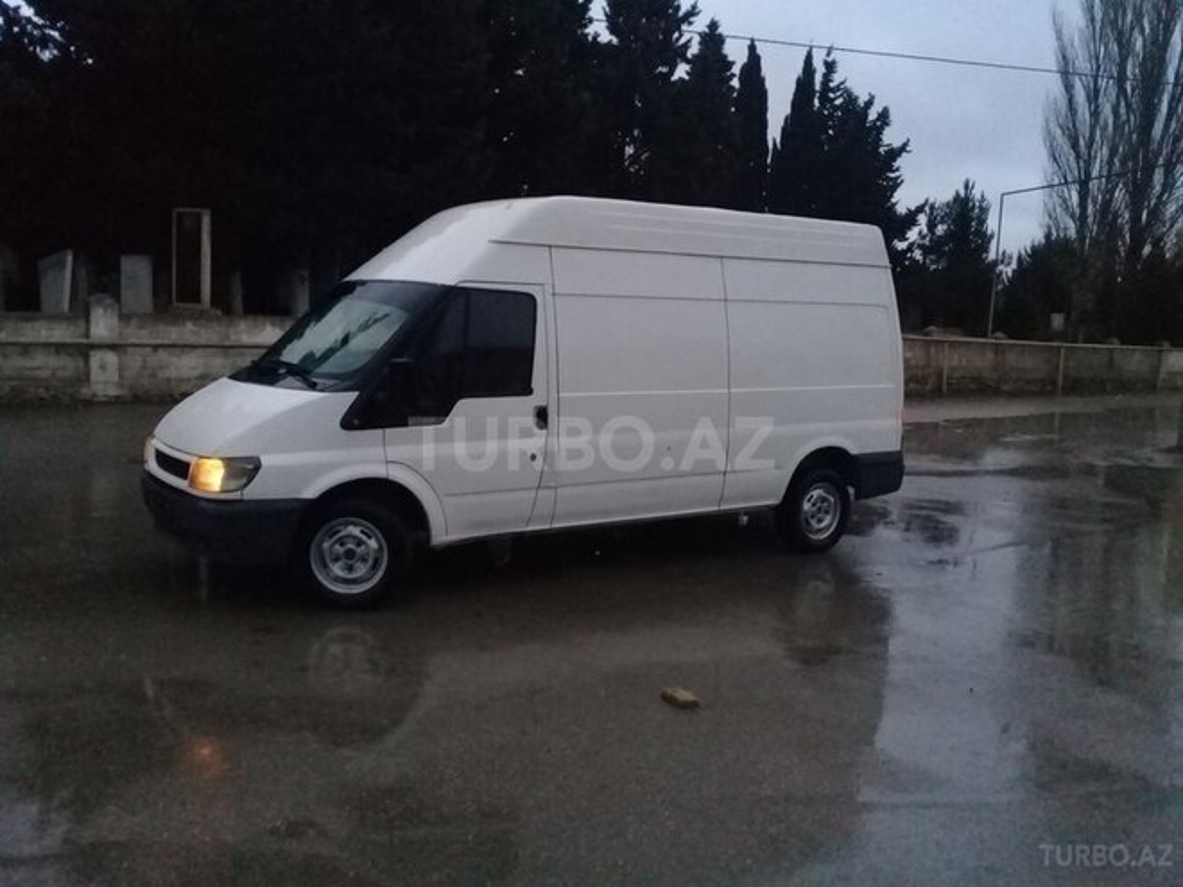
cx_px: 592
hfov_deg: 58.4
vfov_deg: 45.4
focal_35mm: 31
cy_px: 444
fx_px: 1059
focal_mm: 3.3
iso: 400
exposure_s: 1/17
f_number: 2.2
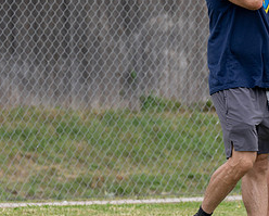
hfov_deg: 3.4
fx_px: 4488
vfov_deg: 2.8
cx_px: 269
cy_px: 56
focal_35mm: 563
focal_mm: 200
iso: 100
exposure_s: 1/250
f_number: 7.1
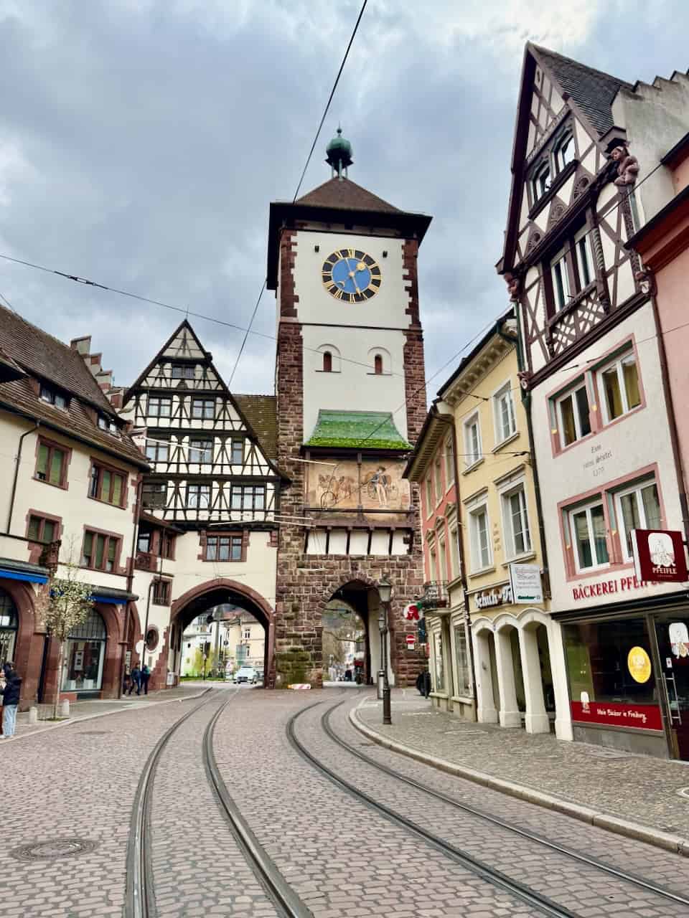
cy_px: 459
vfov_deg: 71.6
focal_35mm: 24
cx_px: 344
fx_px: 637
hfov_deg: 56.8
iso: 100
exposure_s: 1/3953
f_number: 1.8
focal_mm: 6.8
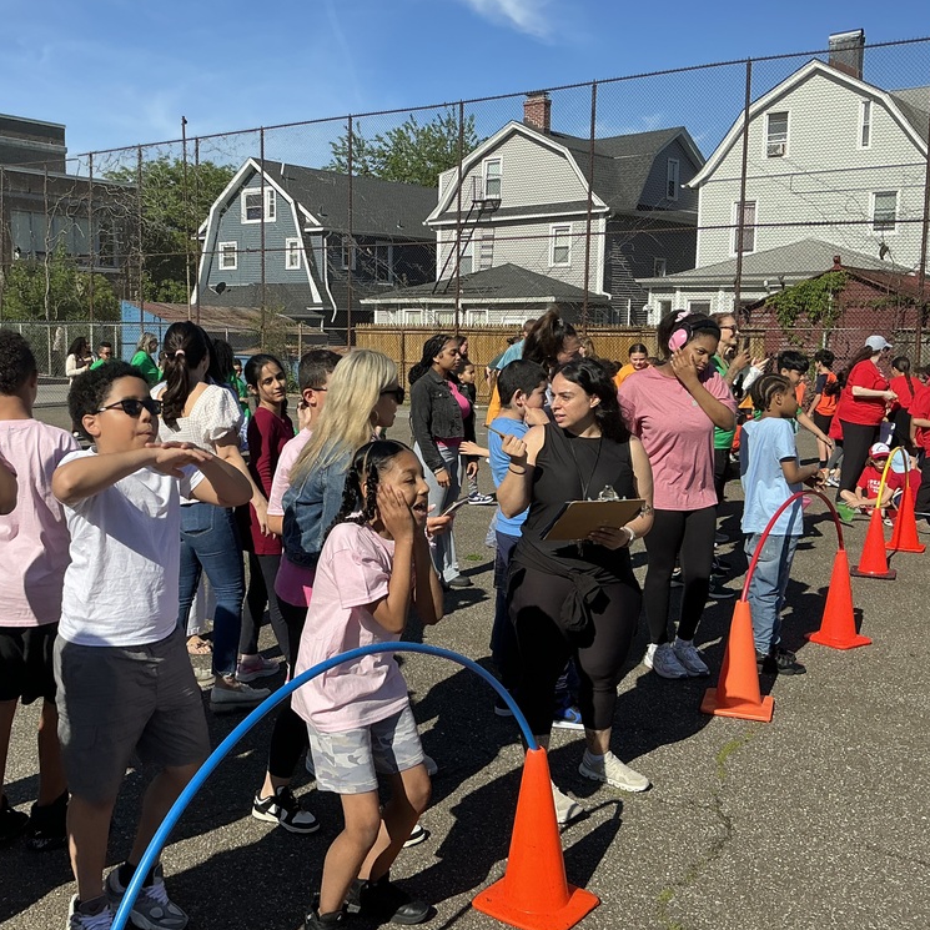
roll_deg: -0.3
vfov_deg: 48.4
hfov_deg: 48.1
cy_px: 457
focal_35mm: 34
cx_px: 367
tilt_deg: -7.0
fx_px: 1033
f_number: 1.8
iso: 25
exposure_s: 1/1786
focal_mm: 3
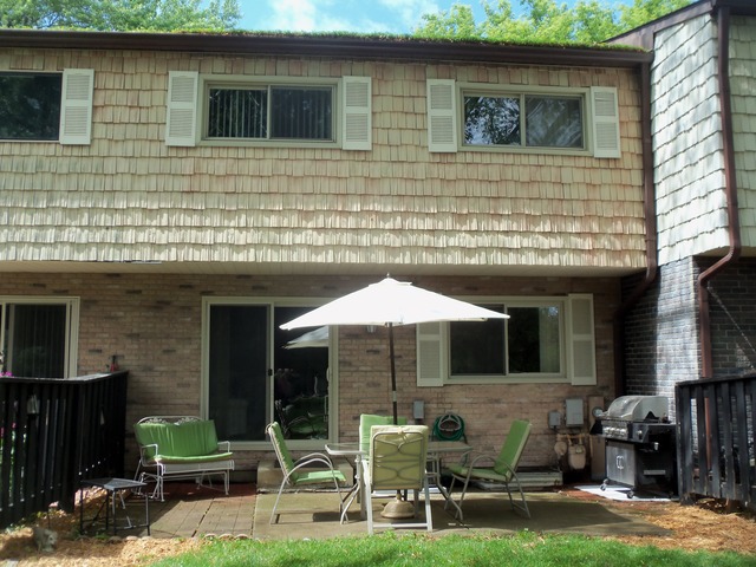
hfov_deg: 49.0
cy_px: 284
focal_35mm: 38
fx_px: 830
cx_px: 378
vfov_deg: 37.7
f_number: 3.7
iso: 80
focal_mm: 6.7
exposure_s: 1/250
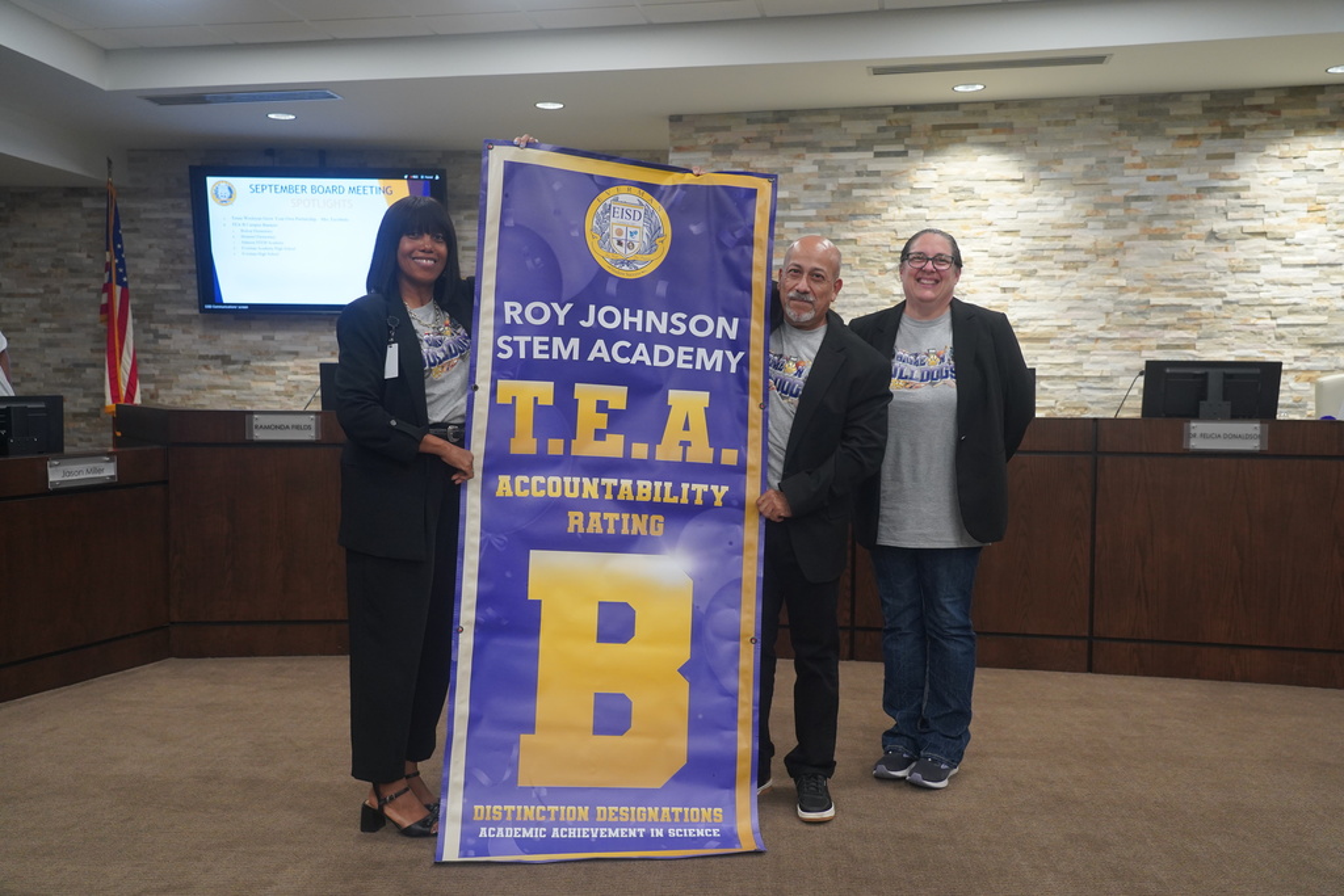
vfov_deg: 42.3
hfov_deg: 60.3
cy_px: 448
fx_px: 1157
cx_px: 672
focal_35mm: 31
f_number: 4
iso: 2000
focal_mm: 31
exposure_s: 1/160
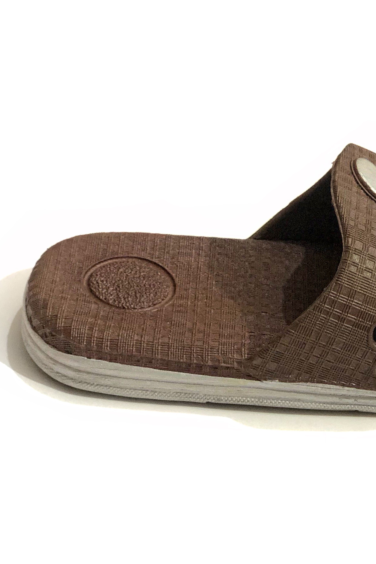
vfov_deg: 27.7
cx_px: 324
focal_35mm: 73
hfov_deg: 18.4
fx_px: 1144
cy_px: 284
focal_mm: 6
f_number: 2.4
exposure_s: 1/8
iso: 250
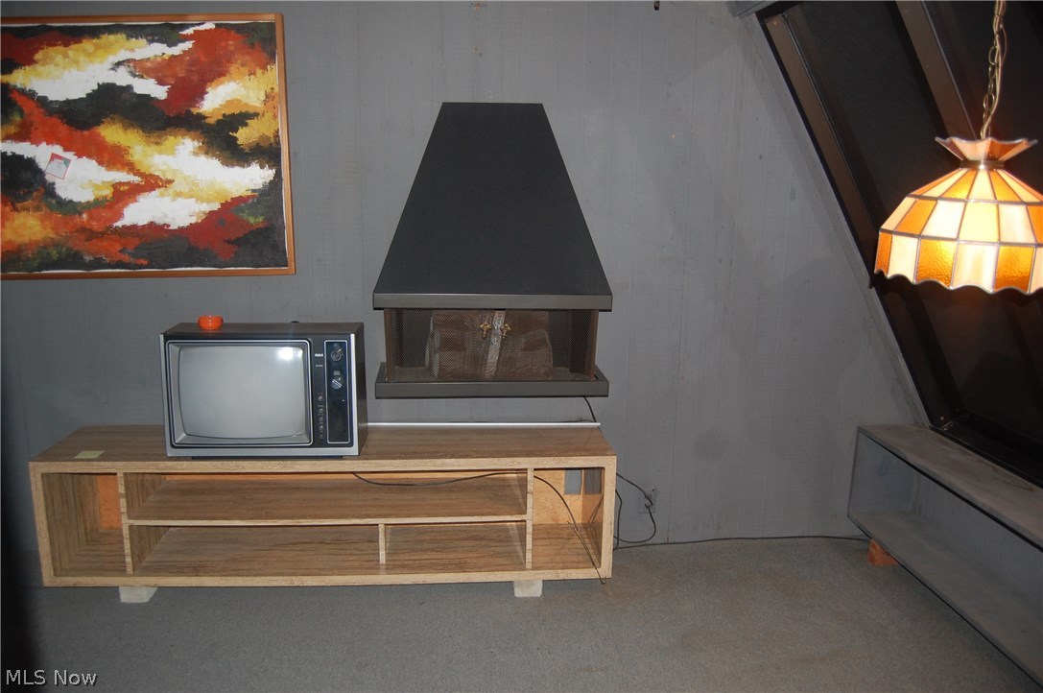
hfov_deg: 67.4
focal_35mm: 27
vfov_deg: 47.8
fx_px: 781
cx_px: 522
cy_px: 346
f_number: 3.5
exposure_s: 1/60
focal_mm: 18
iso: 400
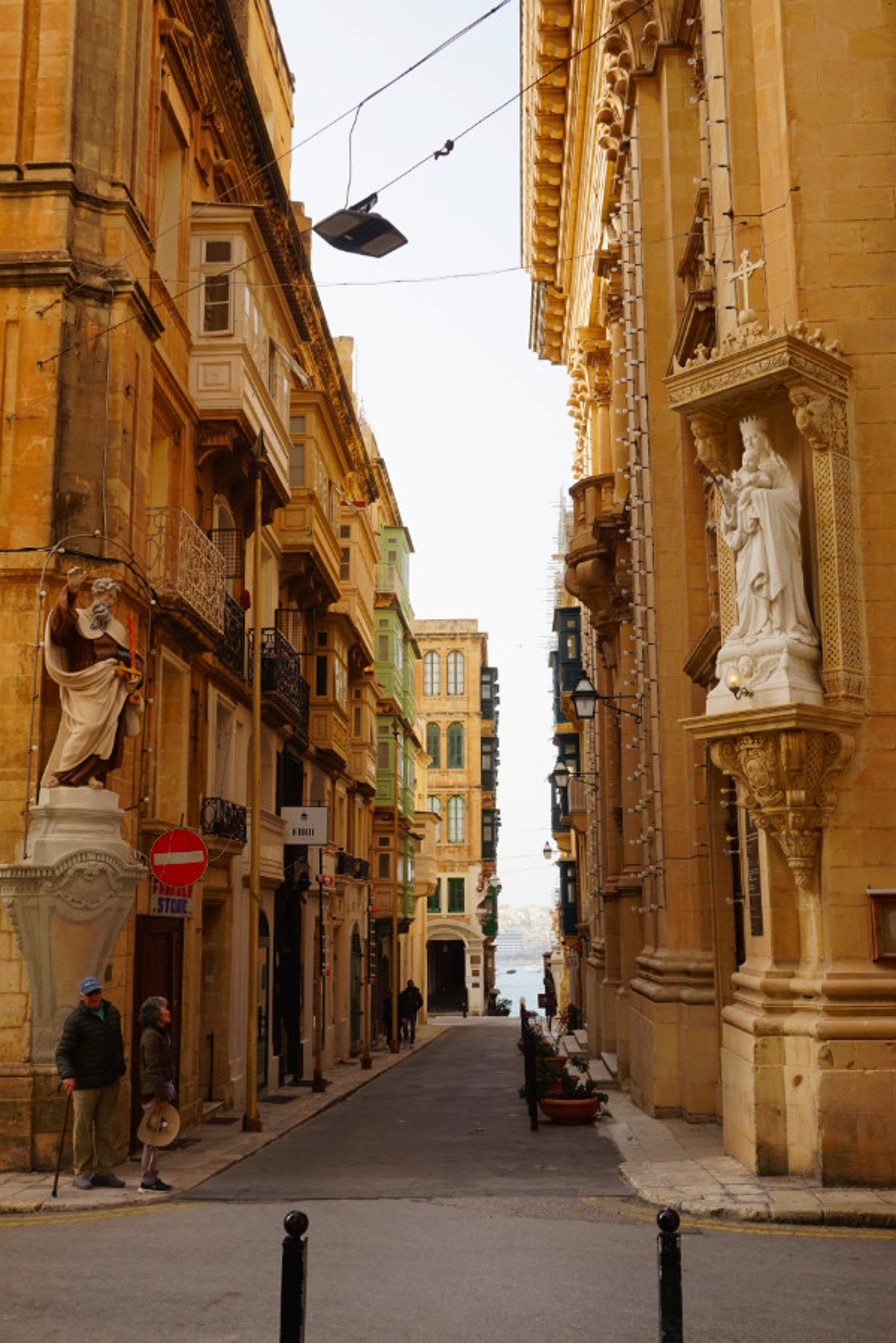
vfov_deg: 53.1
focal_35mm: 36
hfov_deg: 36.9
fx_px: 1344
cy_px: 672
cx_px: 448
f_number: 11
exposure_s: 1/80
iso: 100
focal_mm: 24
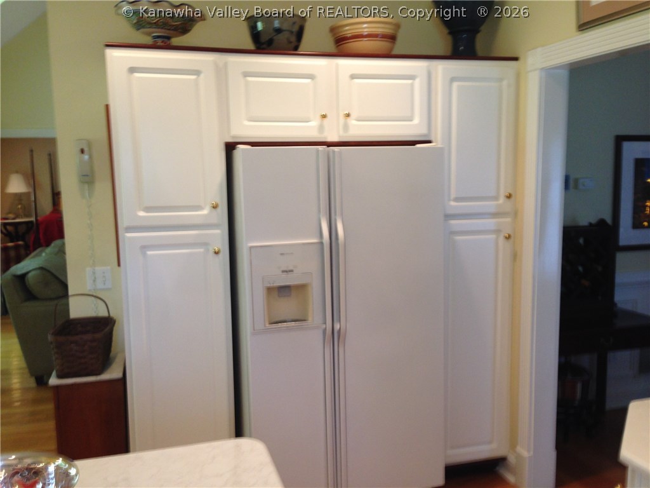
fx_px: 620
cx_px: 325
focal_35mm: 33
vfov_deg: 42.9
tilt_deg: -7.3
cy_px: 244
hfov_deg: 55.4
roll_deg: +0.9
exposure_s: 1/20
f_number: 2.4
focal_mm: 4.12
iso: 80
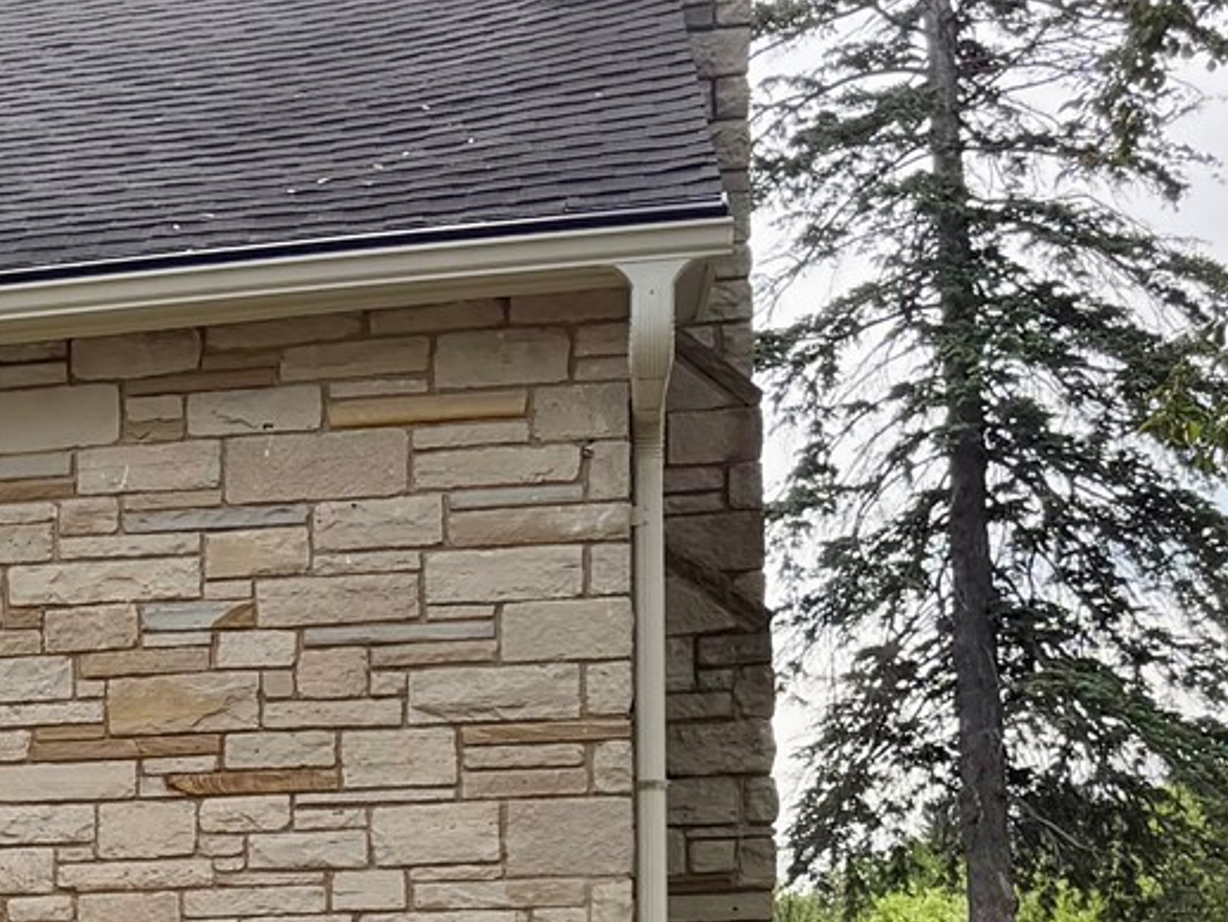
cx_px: -796
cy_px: 1076
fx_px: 3371
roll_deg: +0.7
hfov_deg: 17.7
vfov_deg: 15.1
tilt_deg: -0.3
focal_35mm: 95
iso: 100
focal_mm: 6.76
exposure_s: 1/1727
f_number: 1.78
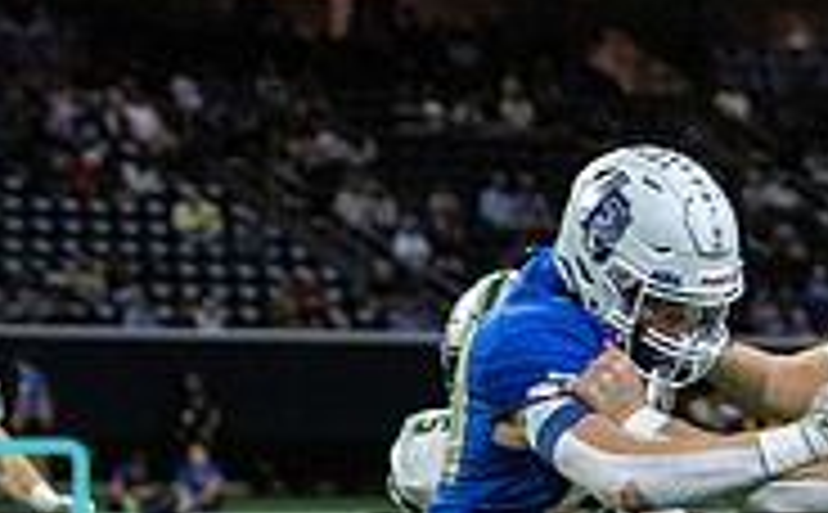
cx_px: -288
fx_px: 5560
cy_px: 550
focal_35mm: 247
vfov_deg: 5.3
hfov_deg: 8.4
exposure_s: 1/1250
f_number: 2.8
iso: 4000
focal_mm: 70
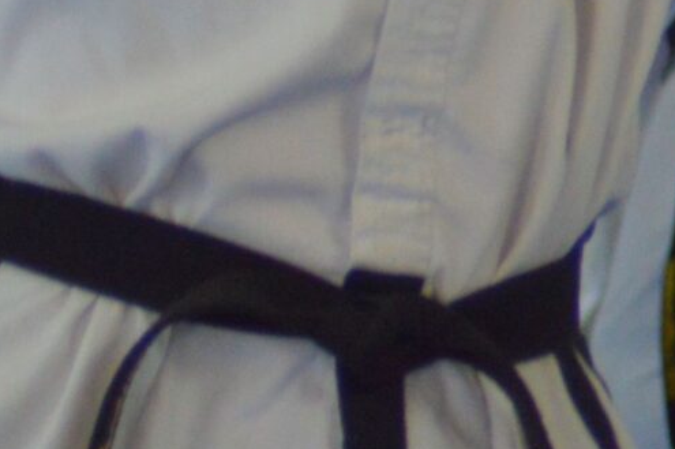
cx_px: 1500
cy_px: -469
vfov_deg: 2.5
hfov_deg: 3.8
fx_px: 10171
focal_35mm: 543
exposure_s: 1/125
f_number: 4
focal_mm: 70
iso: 800
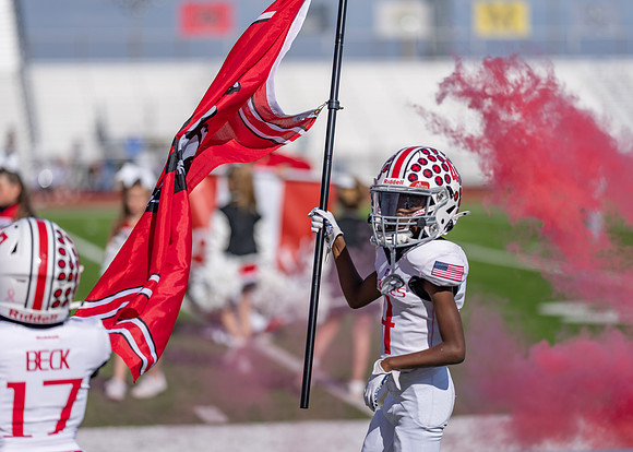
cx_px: 316
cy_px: 226
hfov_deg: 14.2
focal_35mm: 141
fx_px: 2543
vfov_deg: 10.2
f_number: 1.8
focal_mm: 135
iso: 100
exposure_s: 1/12800
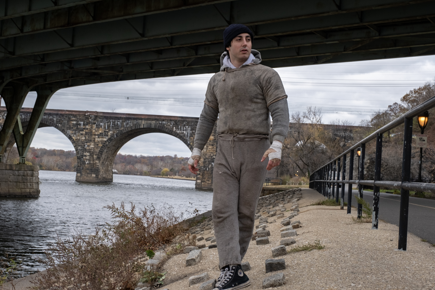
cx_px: 198
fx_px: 568
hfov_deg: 41.9
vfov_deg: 28.6
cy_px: 155
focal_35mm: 47
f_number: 5.6
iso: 400
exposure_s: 1/250
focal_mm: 27.4
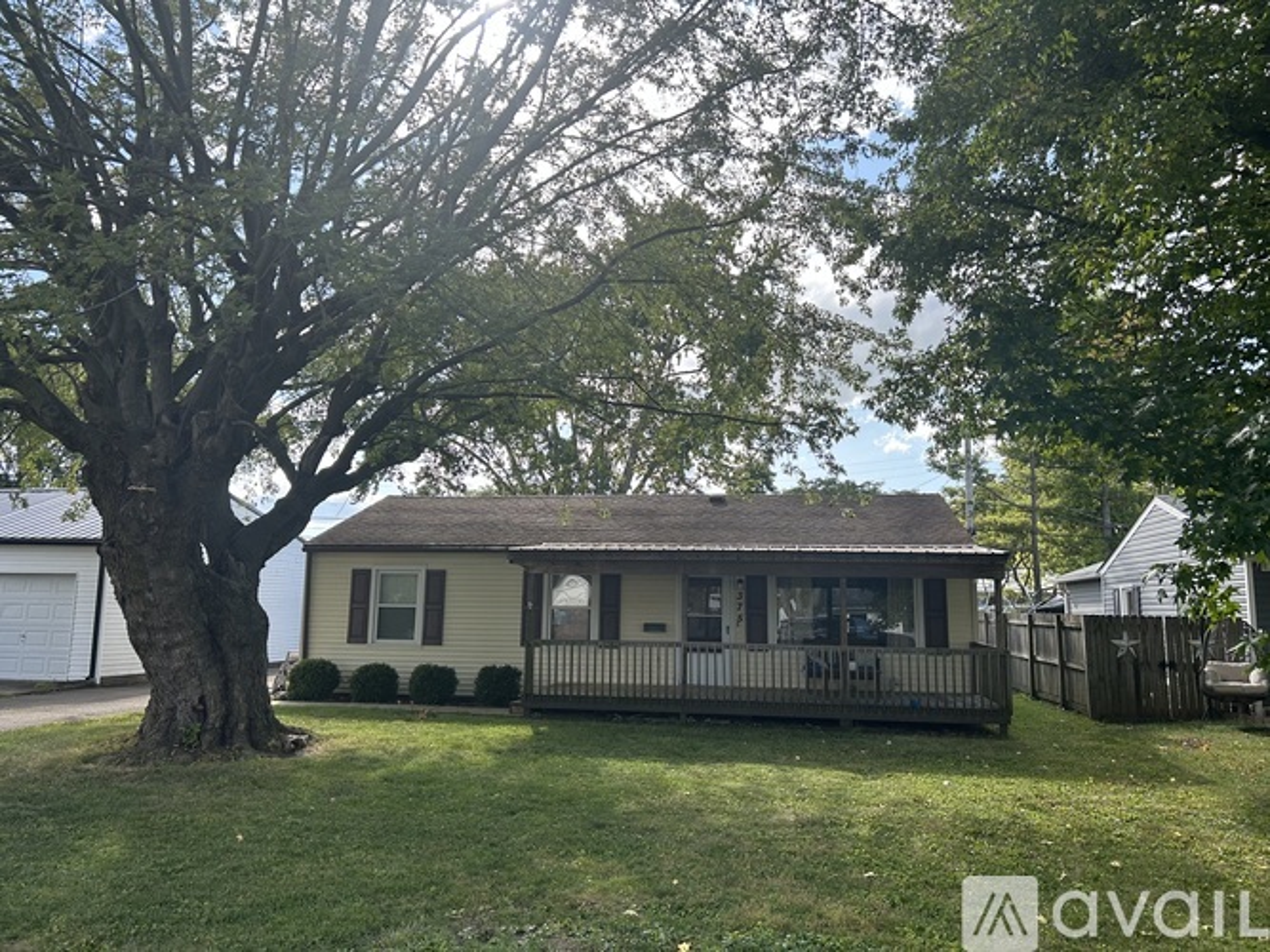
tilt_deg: +8.3
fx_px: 954
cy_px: 476
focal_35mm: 26
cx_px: 635
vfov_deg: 53.0
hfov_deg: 67.3
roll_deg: -0.8
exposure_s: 1/1395
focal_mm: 5.7
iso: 50
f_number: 1.5
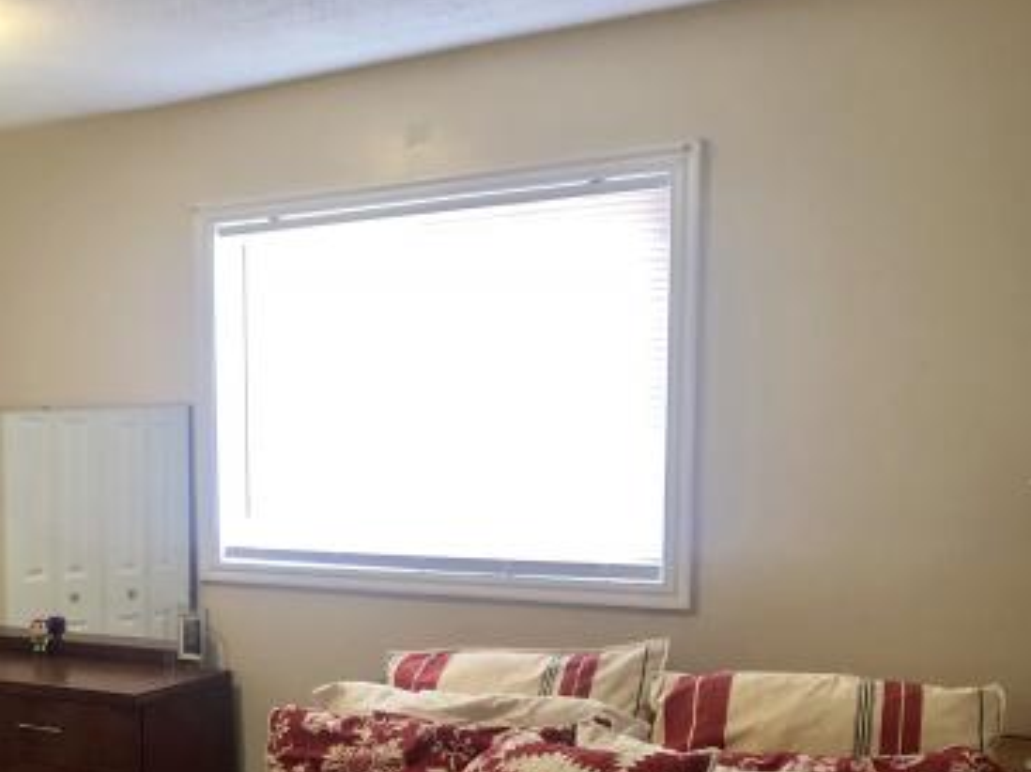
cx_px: 132
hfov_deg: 36.8
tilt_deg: -7.2
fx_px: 1458
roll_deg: +2.2
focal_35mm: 49
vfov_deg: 29.0
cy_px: 609
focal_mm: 3.99
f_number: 1.8
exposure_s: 1/17
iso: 40
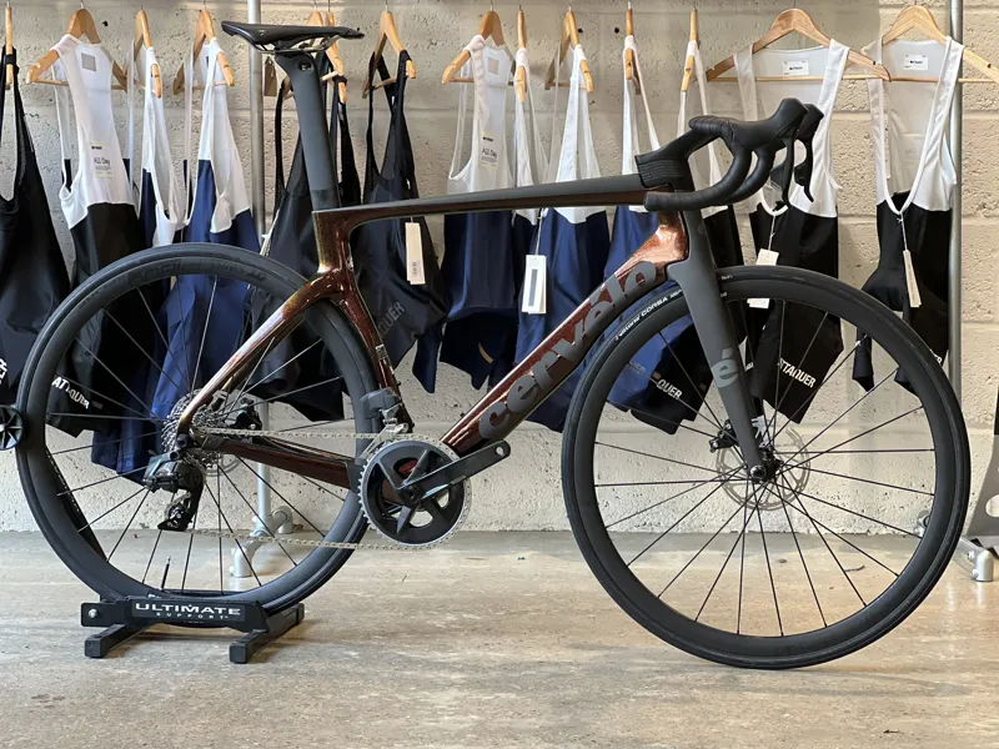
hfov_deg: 25.3
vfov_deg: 19.1
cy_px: 374
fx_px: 2222
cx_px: 500
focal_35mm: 77
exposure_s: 1/33
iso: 200
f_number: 2.8
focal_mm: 9
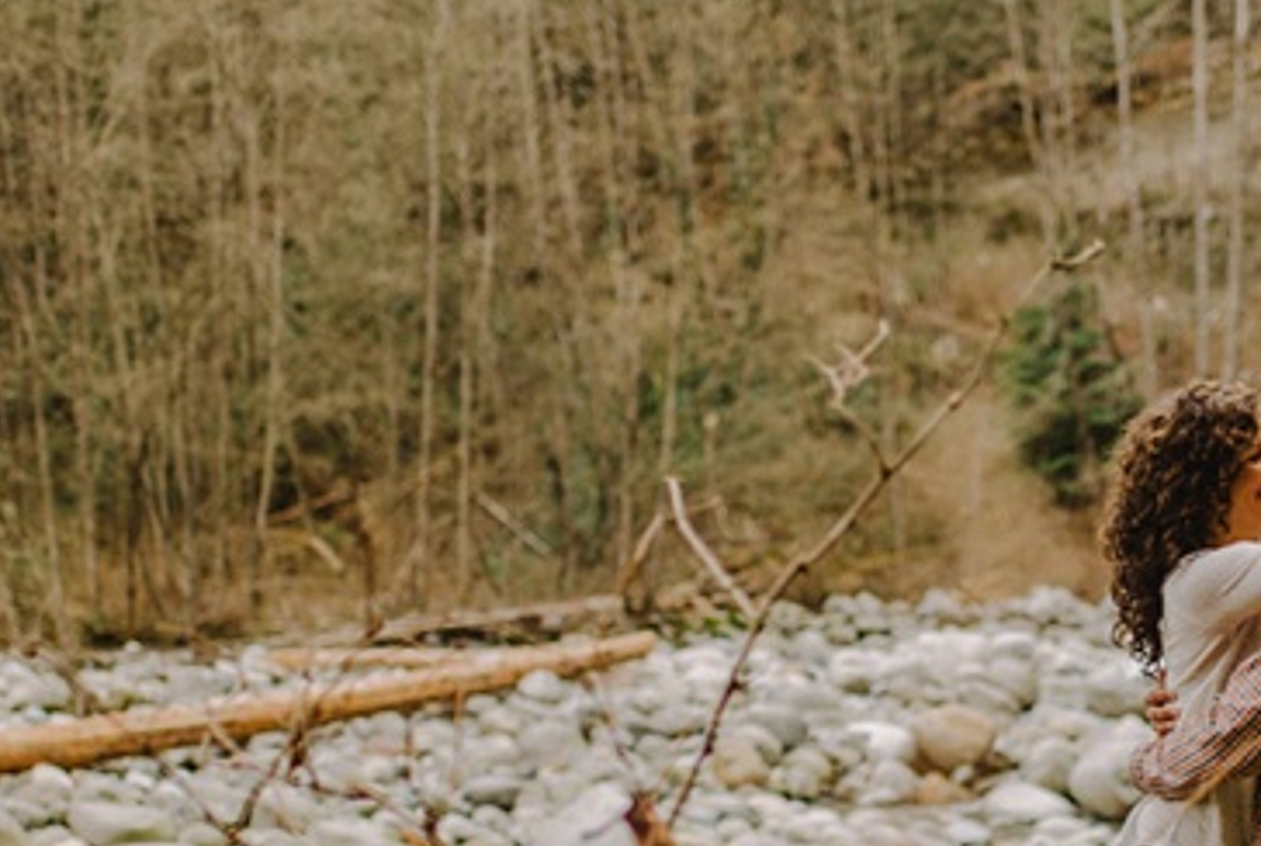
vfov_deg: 18.4
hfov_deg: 27.1
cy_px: 804
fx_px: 2561
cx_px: 1022
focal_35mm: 73
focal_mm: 35
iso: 125
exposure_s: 1/500
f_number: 1.8
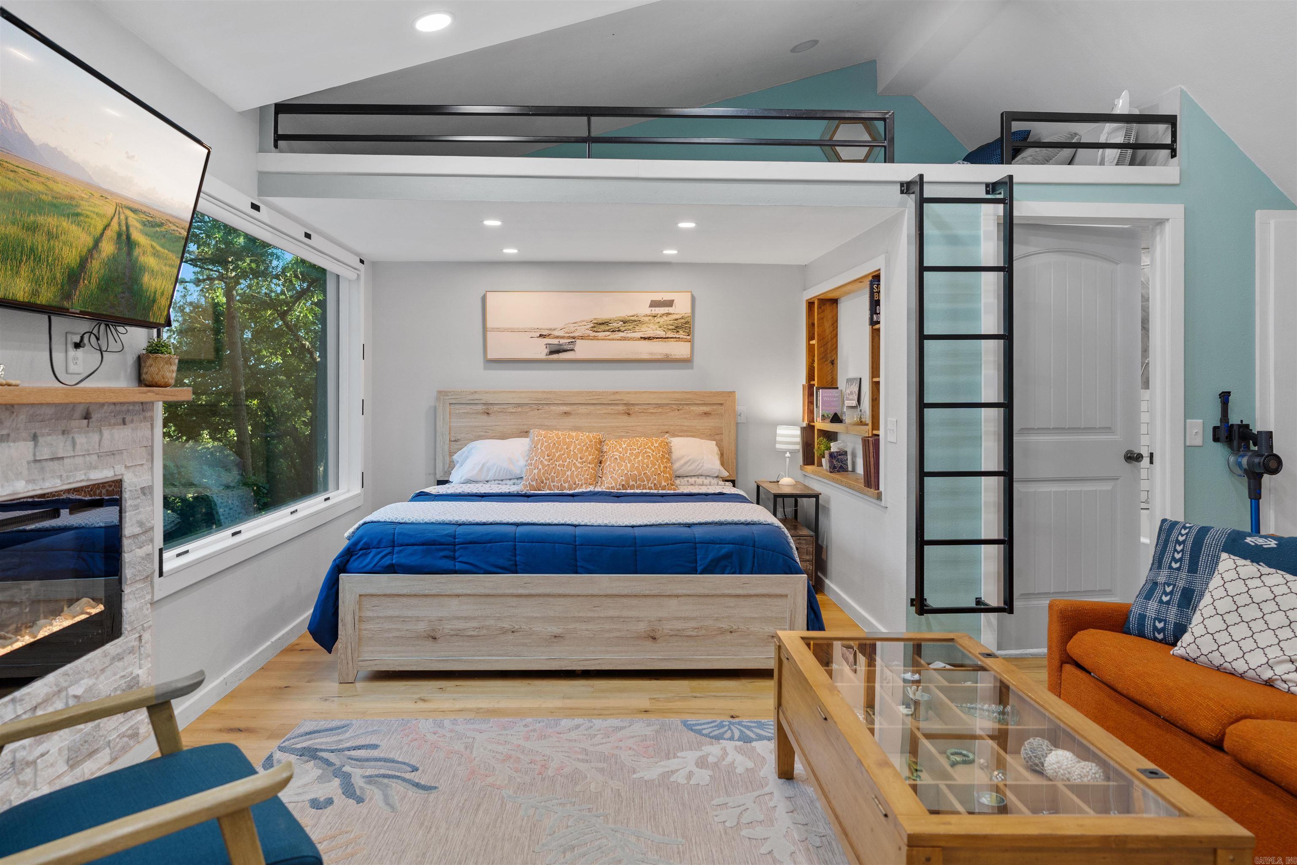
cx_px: 648
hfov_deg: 73.7
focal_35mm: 24
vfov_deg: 53.1
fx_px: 865
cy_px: 432
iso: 640
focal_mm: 24
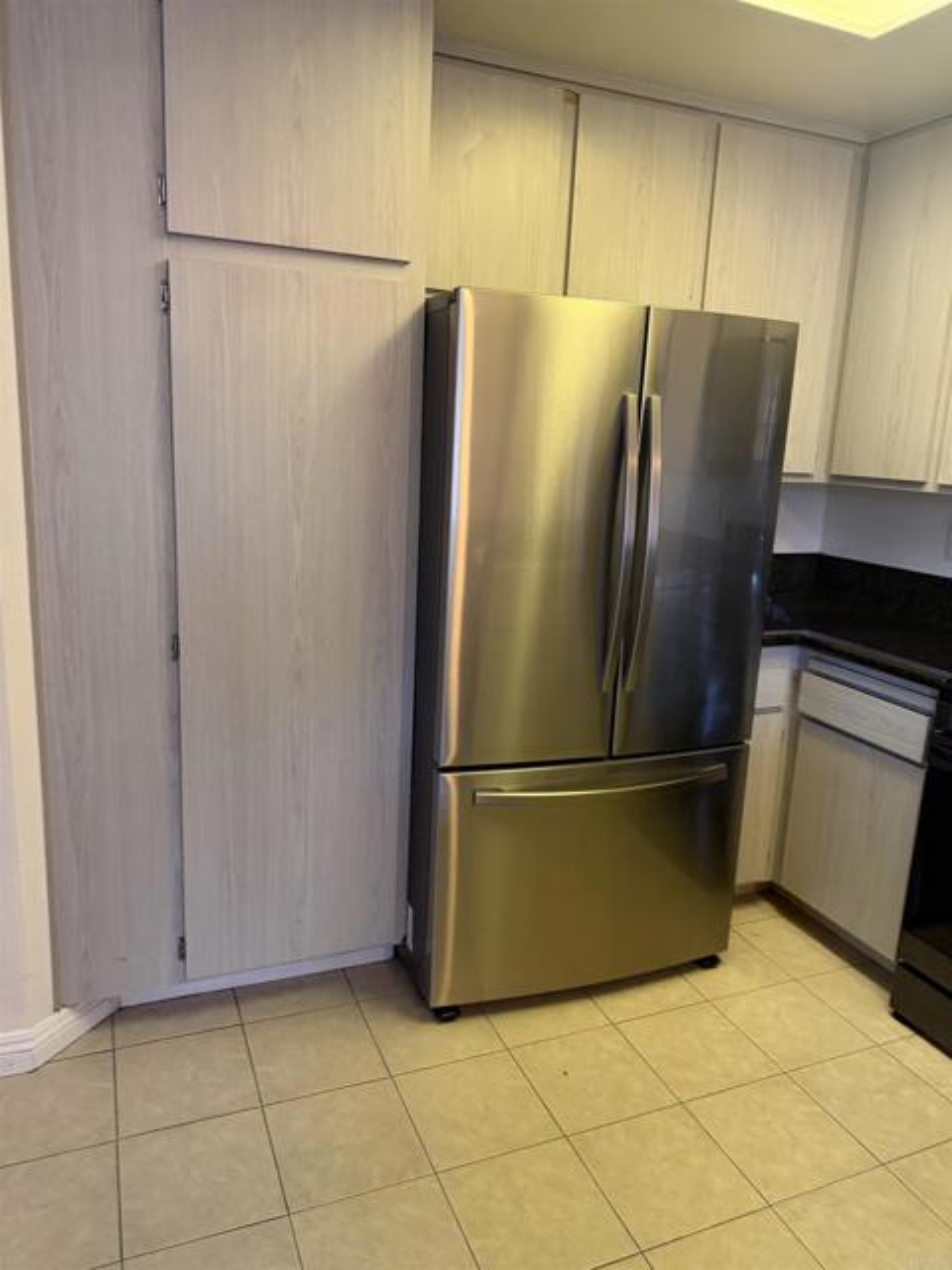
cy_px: 635
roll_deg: -2.2
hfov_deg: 56.8
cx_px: 476
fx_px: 880
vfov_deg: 71.6
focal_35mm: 24
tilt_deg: -10.6
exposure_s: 1/60
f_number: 1.78
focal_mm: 6.76
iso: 320
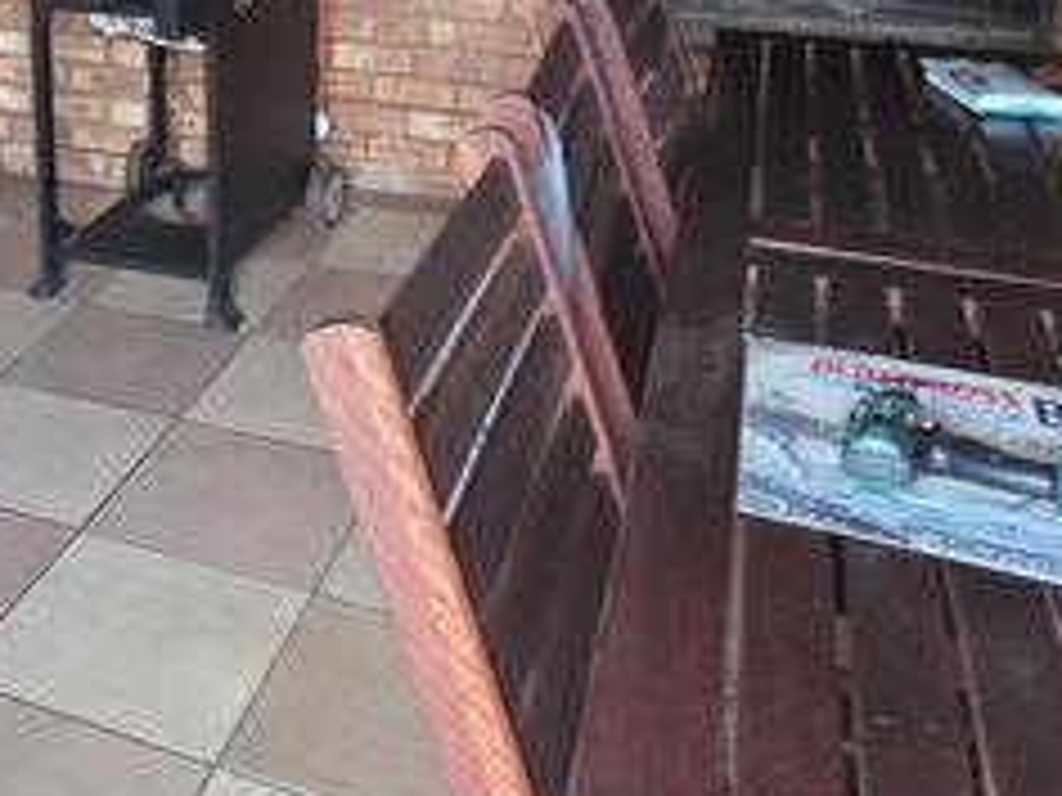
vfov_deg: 30.2
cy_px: -31
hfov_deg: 39.6
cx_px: 90
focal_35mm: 44
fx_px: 1350
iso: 400
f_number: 1.9
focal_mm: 2.2
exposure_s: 1/50
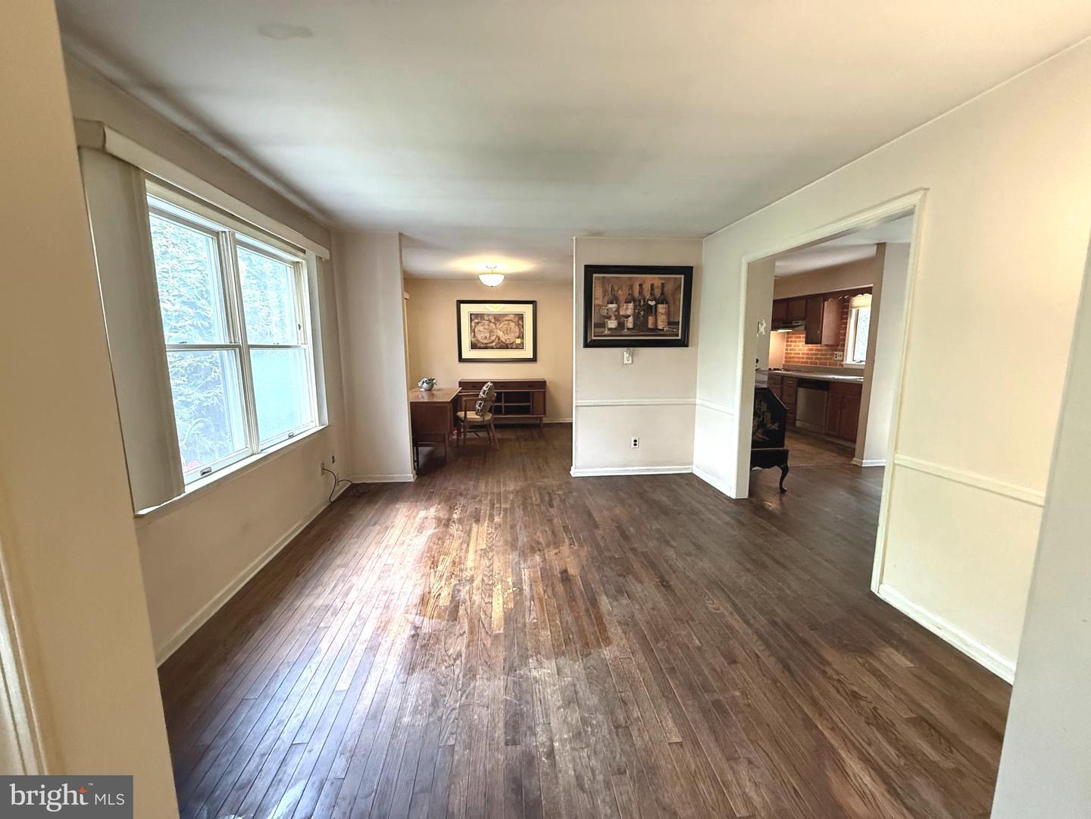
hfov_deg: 102.1
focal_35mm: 14
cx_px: 546
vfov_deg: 85.7
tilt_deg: -8.9
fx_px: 441
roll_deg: +0.5
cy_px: 410
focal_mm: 2.22
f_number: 2.2
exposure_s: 1/60
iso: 640
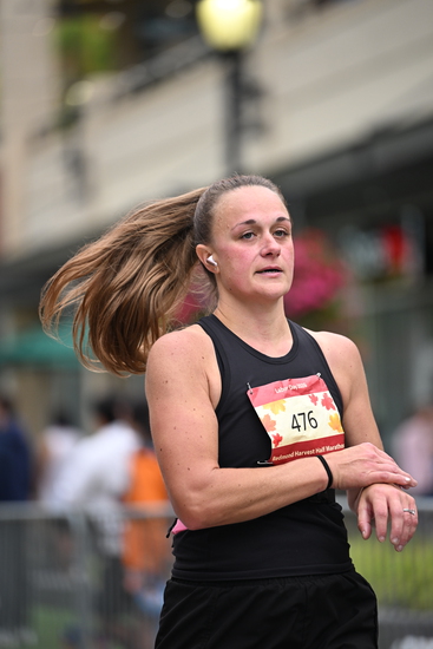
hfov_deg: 6.9
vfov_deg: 10.3
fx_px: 3606
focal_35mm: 200
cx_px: 216
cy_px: 324
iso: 640
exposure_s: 1/2000
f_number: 2.8
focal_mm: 200
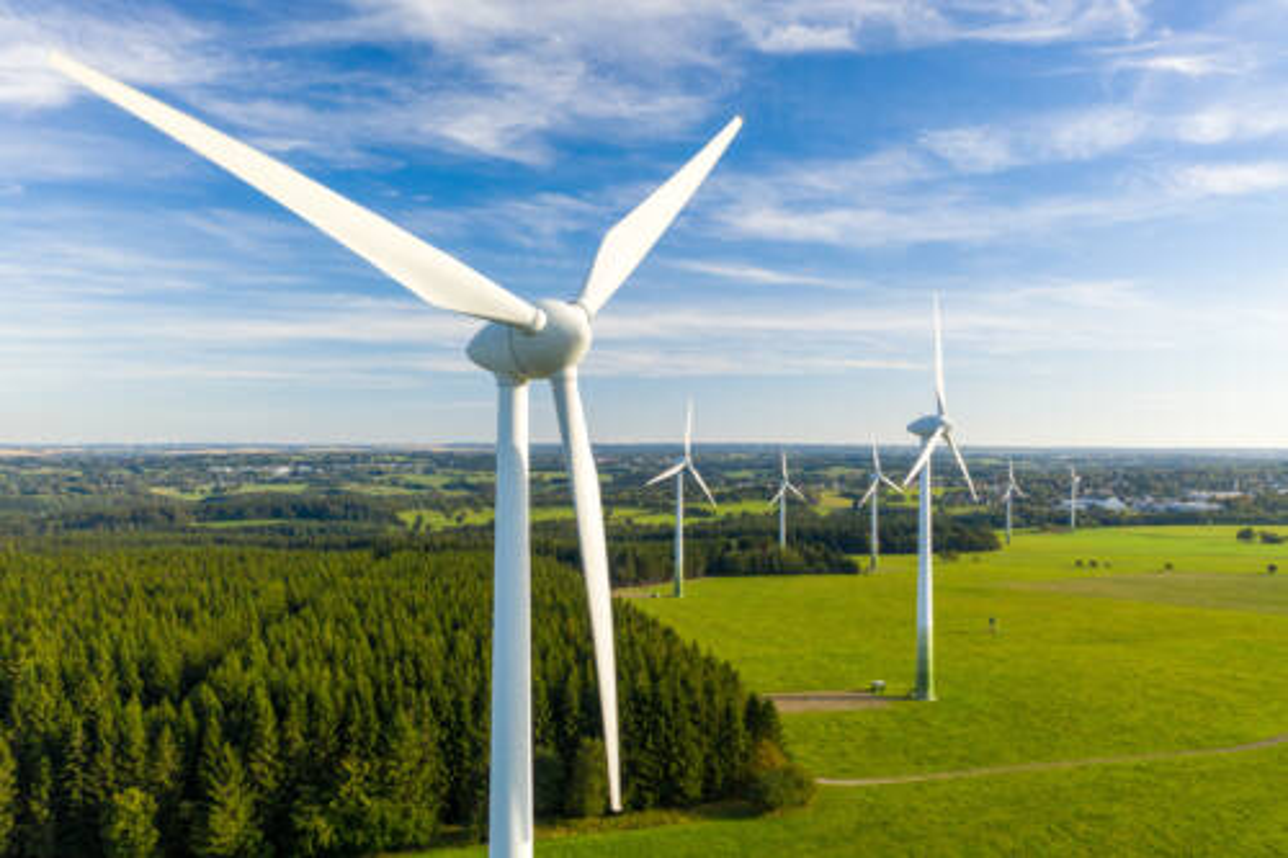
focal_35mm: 28
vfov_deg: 46.4
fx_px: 1001
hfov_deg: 65.5
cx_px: 644
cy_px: 429
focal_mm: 10.3
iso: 100
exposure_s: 1/160
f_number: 4.5
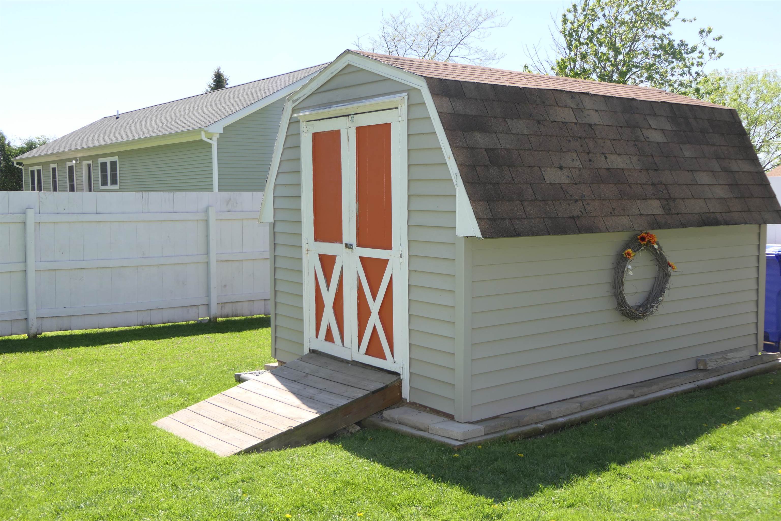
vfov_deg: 37.9
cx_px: 390
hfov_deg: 54.4
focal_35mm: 35
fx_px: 759
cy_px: 260
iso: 125
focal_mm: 13
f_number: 3.3
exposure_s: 1/800
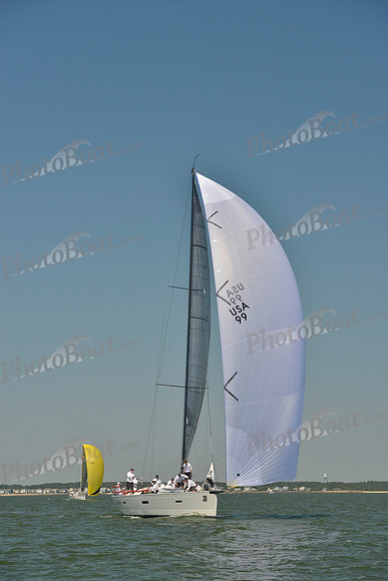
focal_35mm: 98
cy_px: 290
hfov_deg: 14.0
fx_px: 1583
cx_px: 194
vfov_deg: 20.8
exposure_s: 1/800
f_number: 7.1
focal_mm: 98
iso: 200
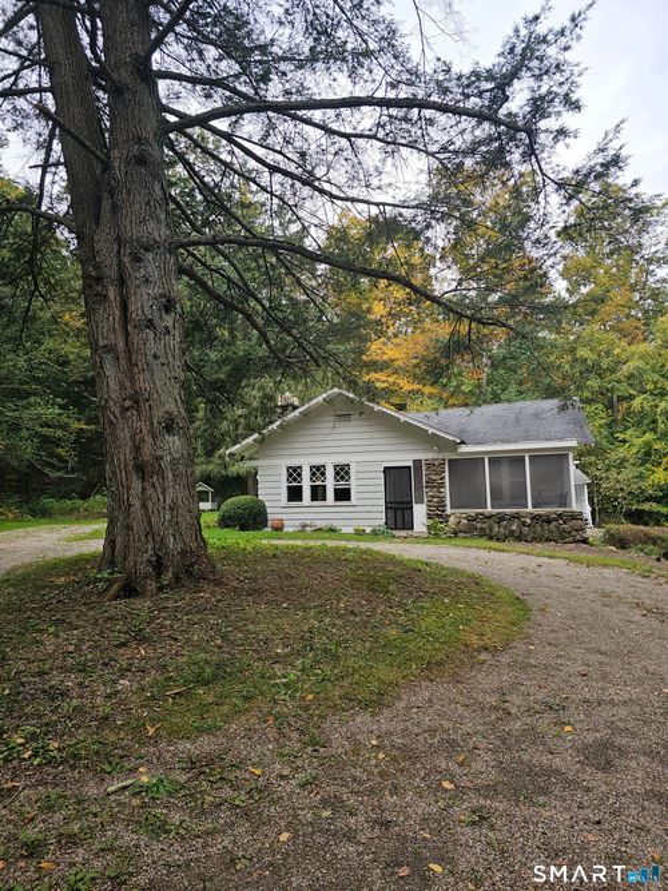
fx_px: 592
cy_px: 446
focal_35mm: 23
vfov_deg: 73.9
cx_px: 334
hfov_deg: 58.9
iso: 10
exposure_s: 1/174
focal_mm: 6.3
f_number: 1.7
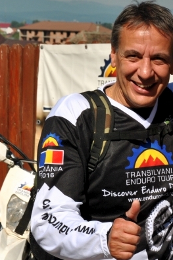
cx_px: 188
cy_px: 130
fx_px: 1232
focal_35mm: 171
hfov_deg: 8.0
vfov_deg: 12.0
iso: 200
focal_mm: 75
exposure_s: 1/320
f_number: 14
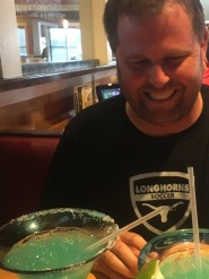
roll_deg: +0.1
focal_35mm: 43
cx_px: 153
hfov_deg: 33.0
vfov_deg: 43.8
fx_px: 346
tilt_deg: -15.2
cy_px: 154
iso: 320
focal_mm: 4.15
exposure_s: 1/15
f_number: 2.2
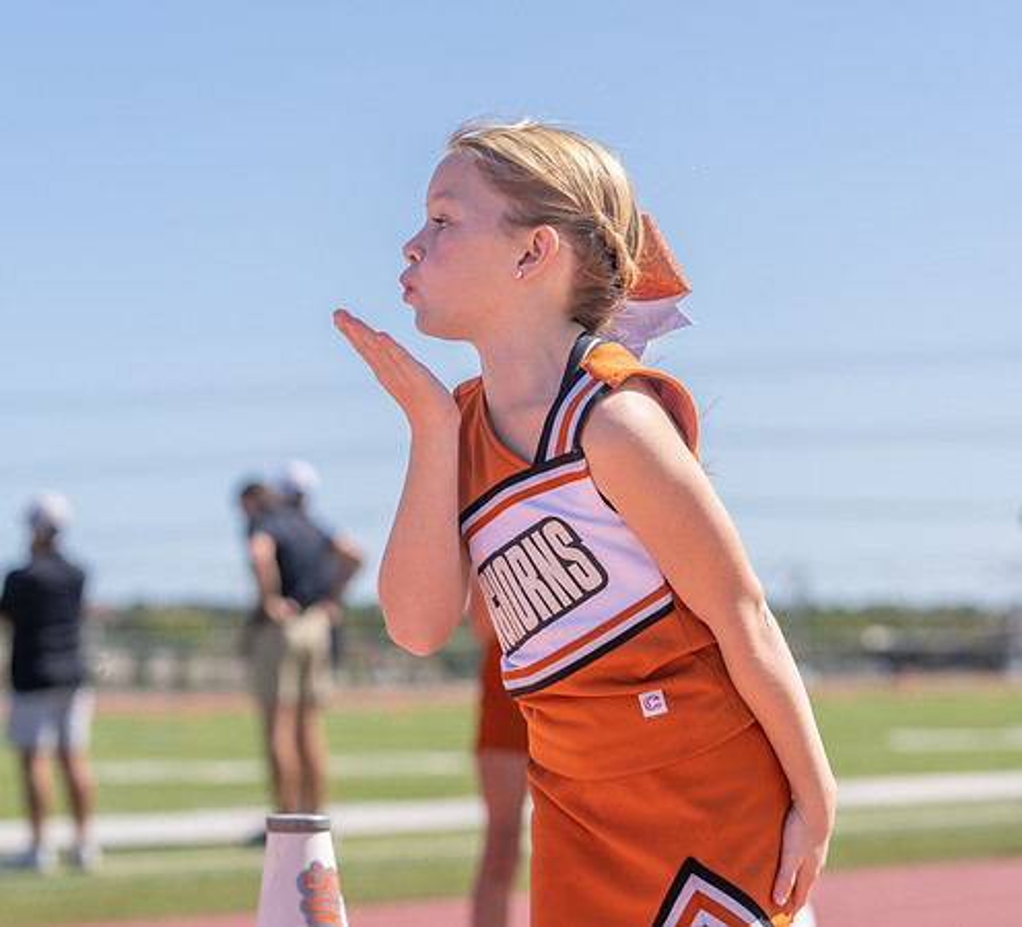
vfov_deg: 14.8
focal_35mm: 112
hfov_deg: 16.2
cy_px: 465
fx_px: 3581
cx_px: 509
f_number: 4
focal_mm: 86
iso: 100
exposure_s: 1/1000
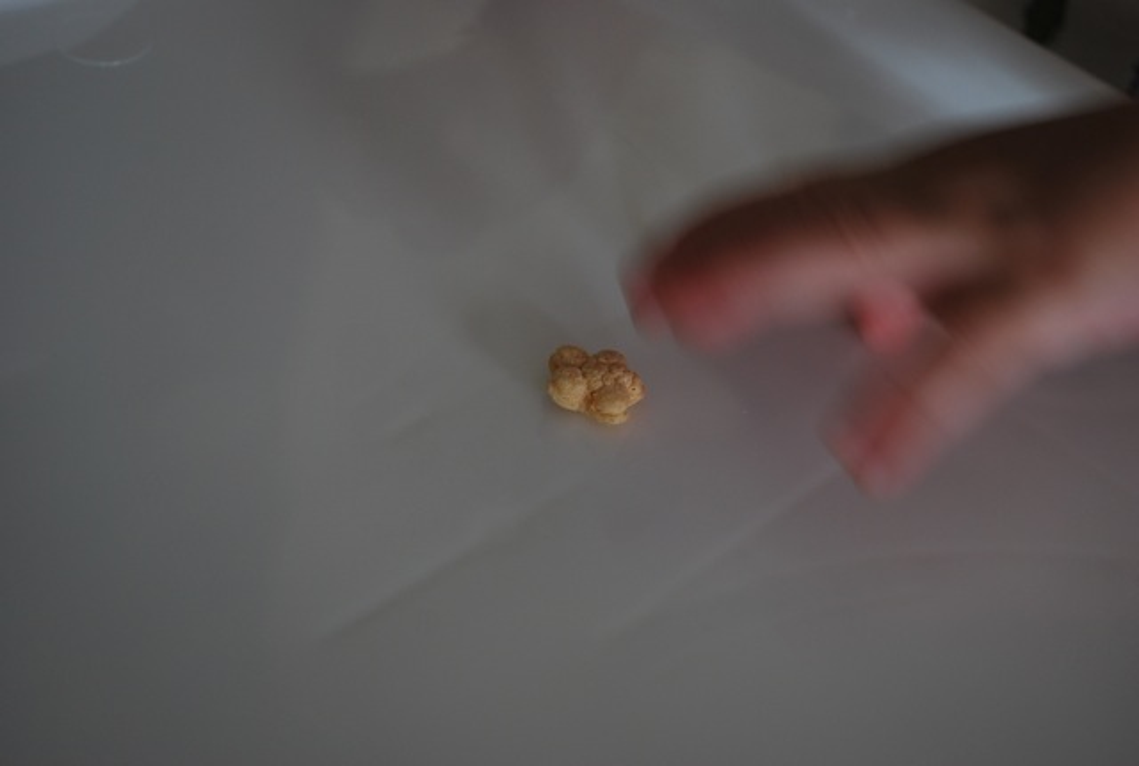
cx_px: 570
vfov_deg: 28.2
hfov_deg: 41.0
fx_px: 1522
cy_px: 383
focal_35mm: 48
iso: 200
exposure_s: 1/20
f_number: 5
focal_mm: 32
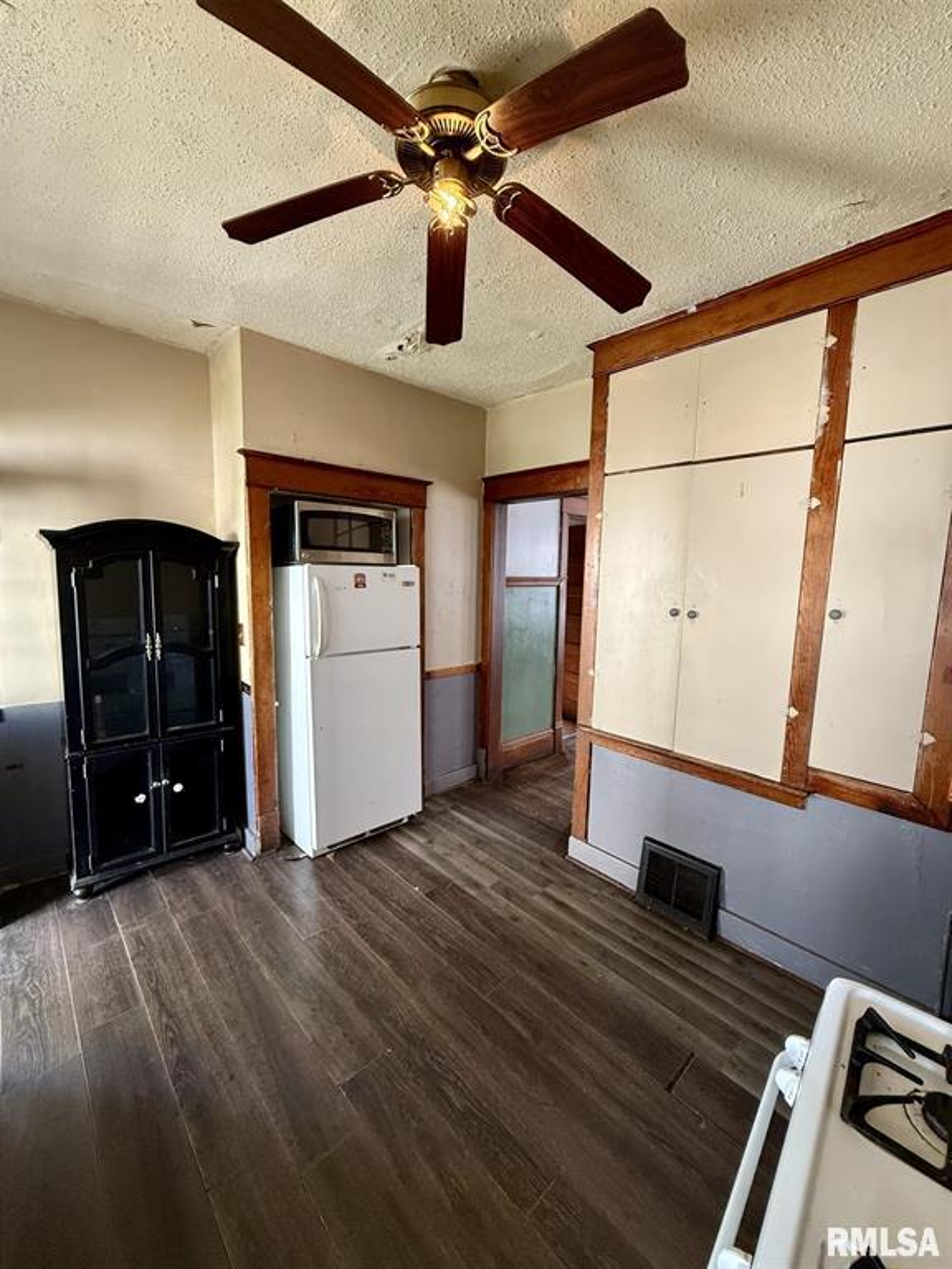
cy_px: 634
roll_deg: -1.5
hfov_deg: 85.7
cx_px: 476
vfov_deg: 102.1
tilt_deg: -7.2
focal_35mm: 14
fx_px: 513
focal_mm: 2.22
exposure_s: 1/120
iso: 320
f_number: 2.2
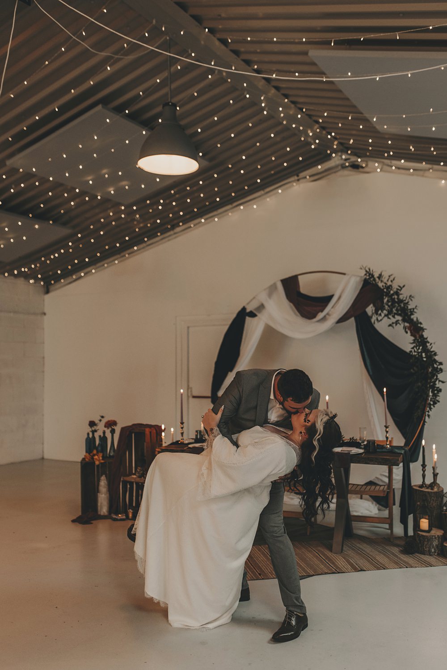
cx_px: 224
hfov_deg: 37.9
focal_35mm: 35
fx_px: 652
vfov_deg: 54.4
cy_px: 335
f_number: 2
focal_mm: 35
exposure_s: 1/160
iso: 500
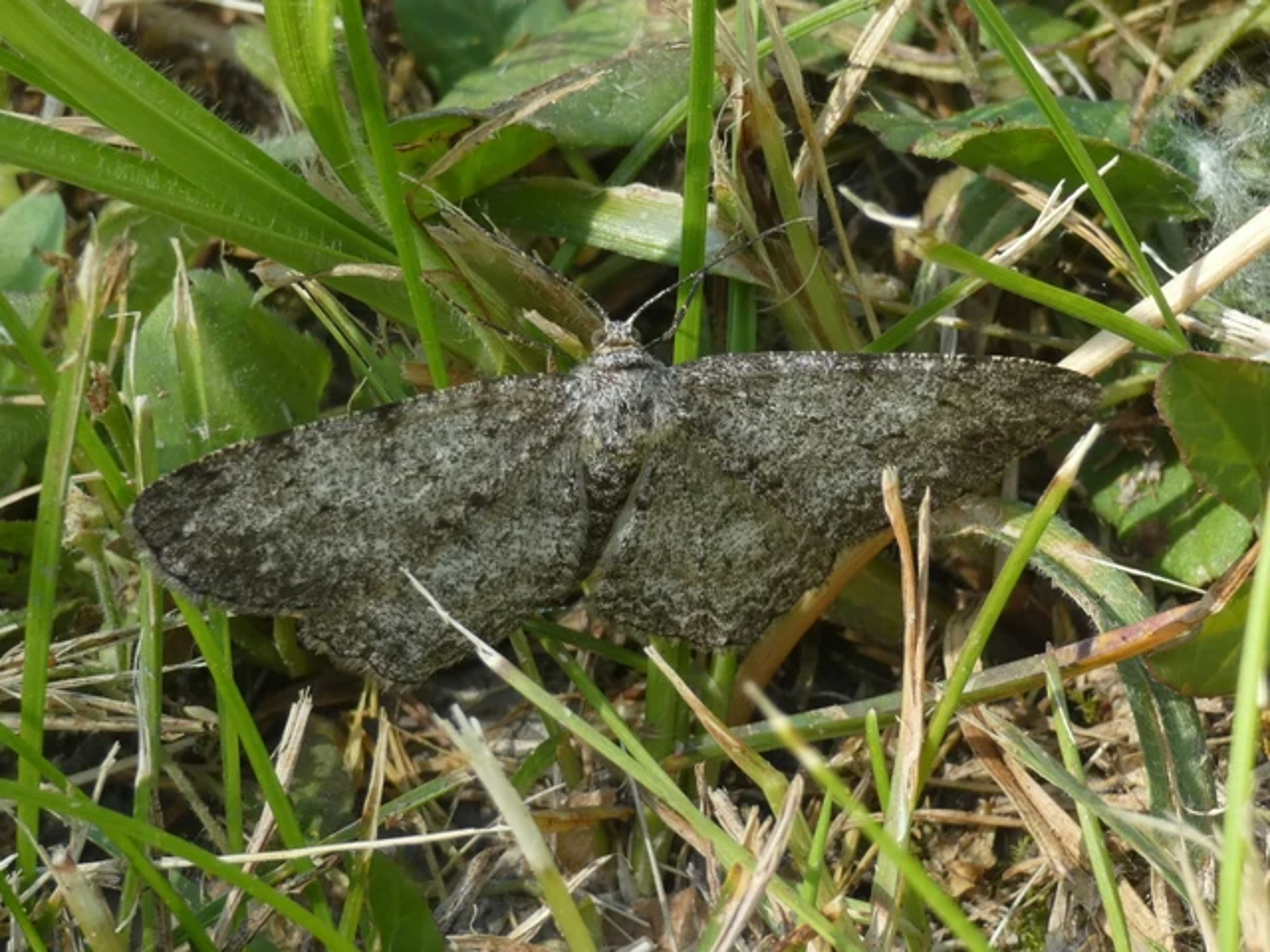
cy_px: 476
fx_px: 4293
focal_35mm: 117
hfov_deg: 16.8
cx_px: 635
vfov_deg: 12.7
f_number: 5.1
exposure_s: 1/80
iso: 160
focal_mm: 21
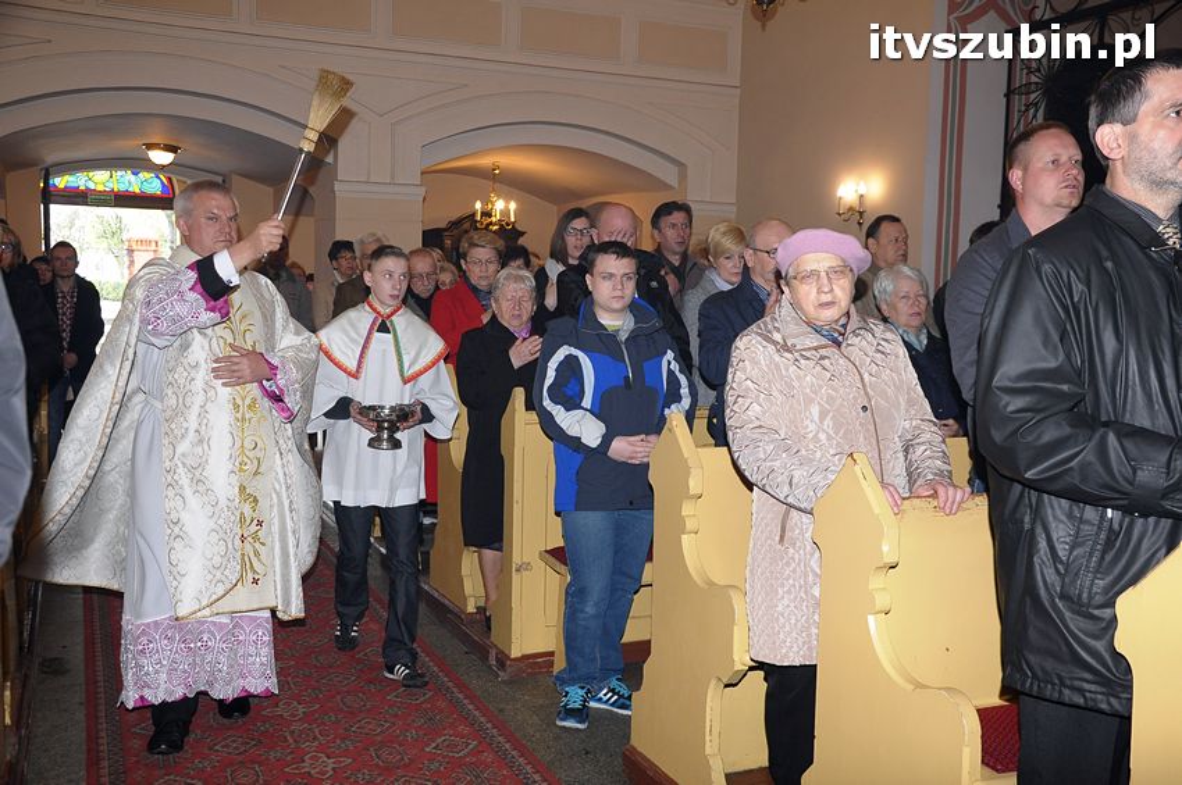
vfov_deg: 36.8
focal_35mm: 36
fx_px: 1181
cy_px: 392
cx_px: 591
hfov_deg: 53.2
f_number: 5.6
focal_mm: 24
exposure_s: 1/60
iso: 800
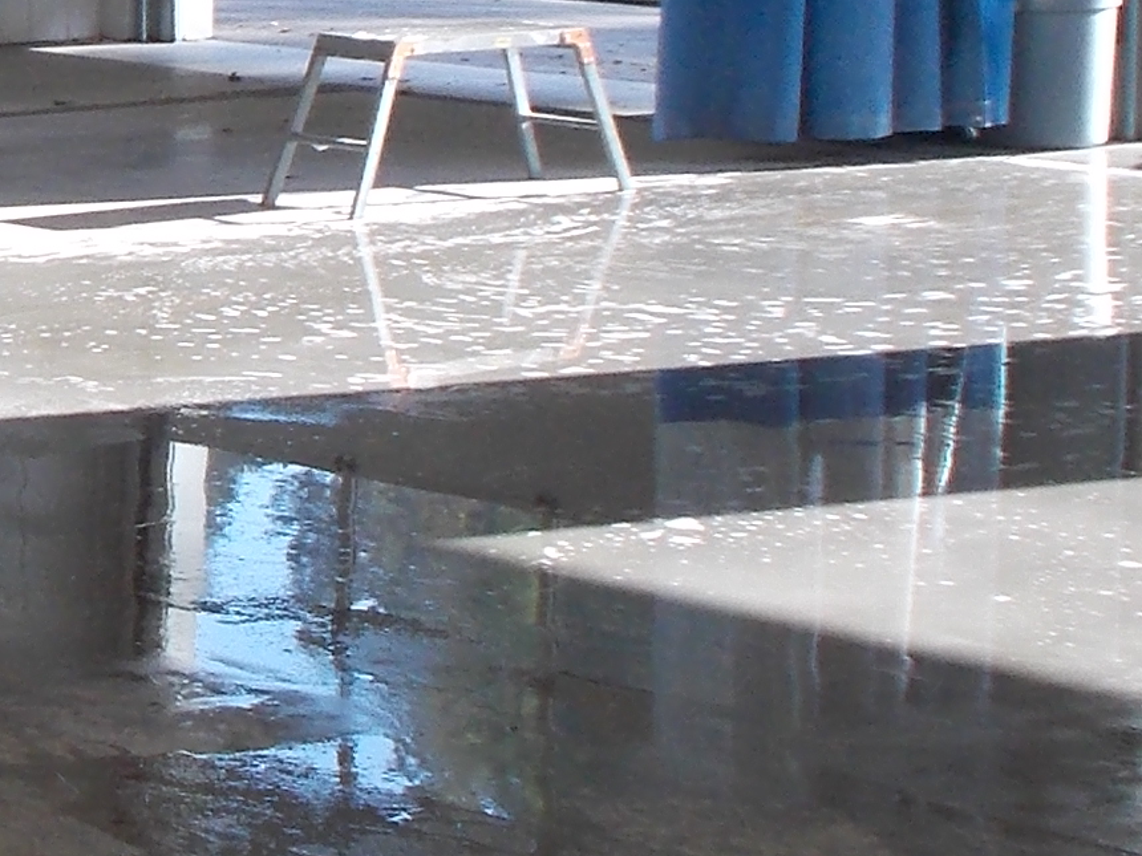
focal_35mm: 123
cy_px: 21
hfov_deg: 14.7
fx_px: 4058
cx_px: -659
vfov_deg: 11.9
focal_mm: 4.1
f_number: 3.3
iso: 80
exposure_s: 1/125
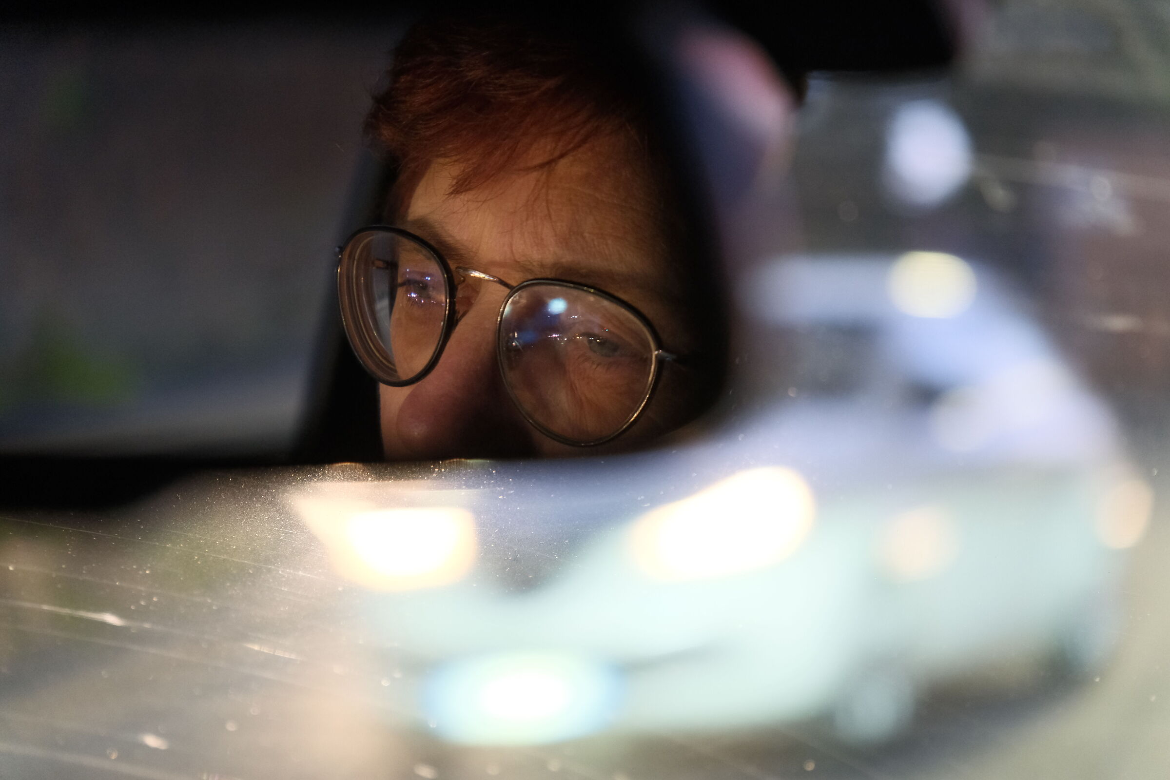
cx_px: 585
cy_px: 390
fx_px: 2892
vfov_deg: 15.4
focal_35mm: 89
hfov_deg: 22.9
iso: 1600
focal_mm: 59.6
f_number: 2.8
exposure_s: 1/20
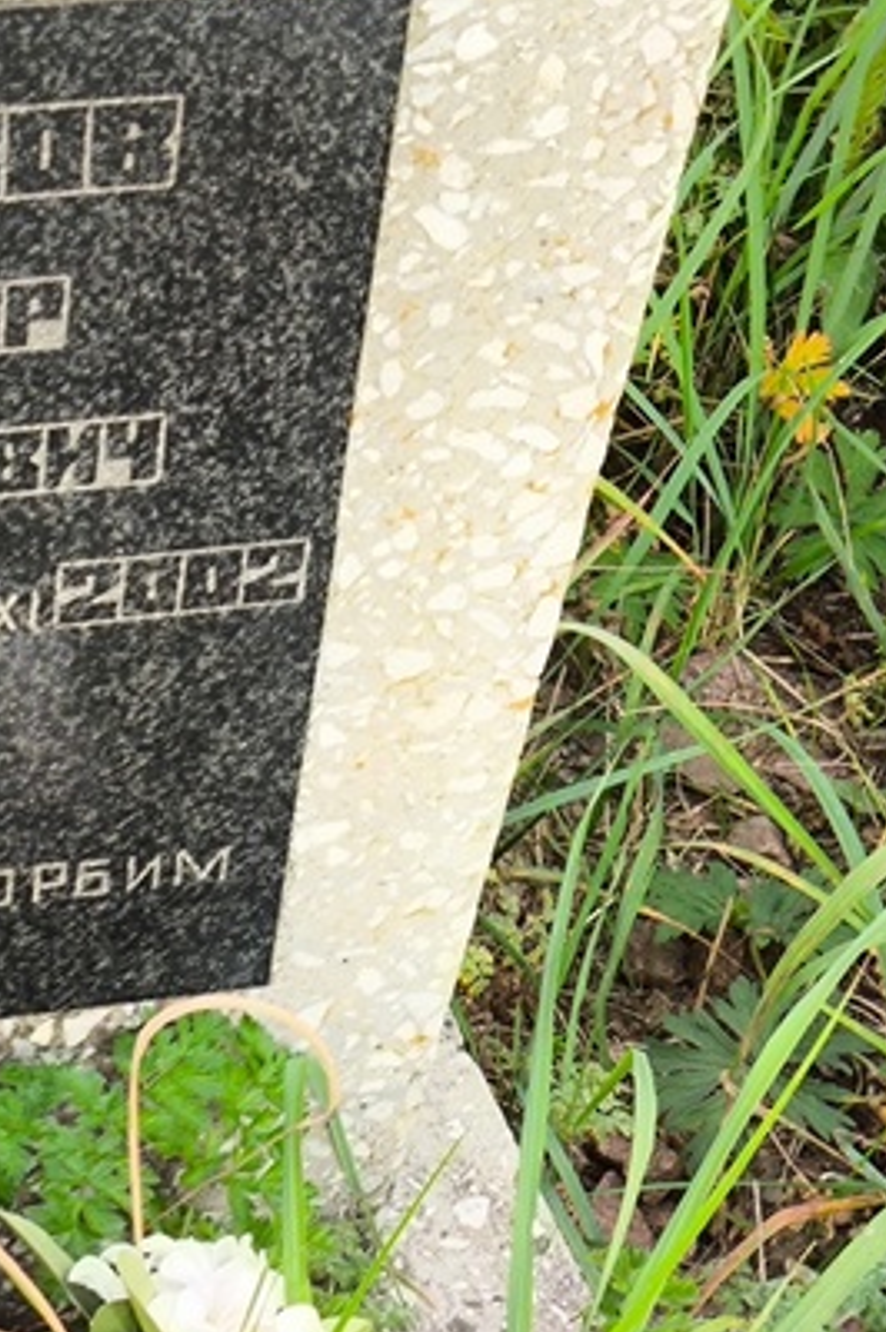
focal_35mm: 104
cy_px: 490
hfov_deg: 12.7
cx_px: -241
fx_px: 3846
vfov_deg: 19.6
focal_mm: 4.71
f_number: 1.7
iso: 50
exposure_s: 1/120
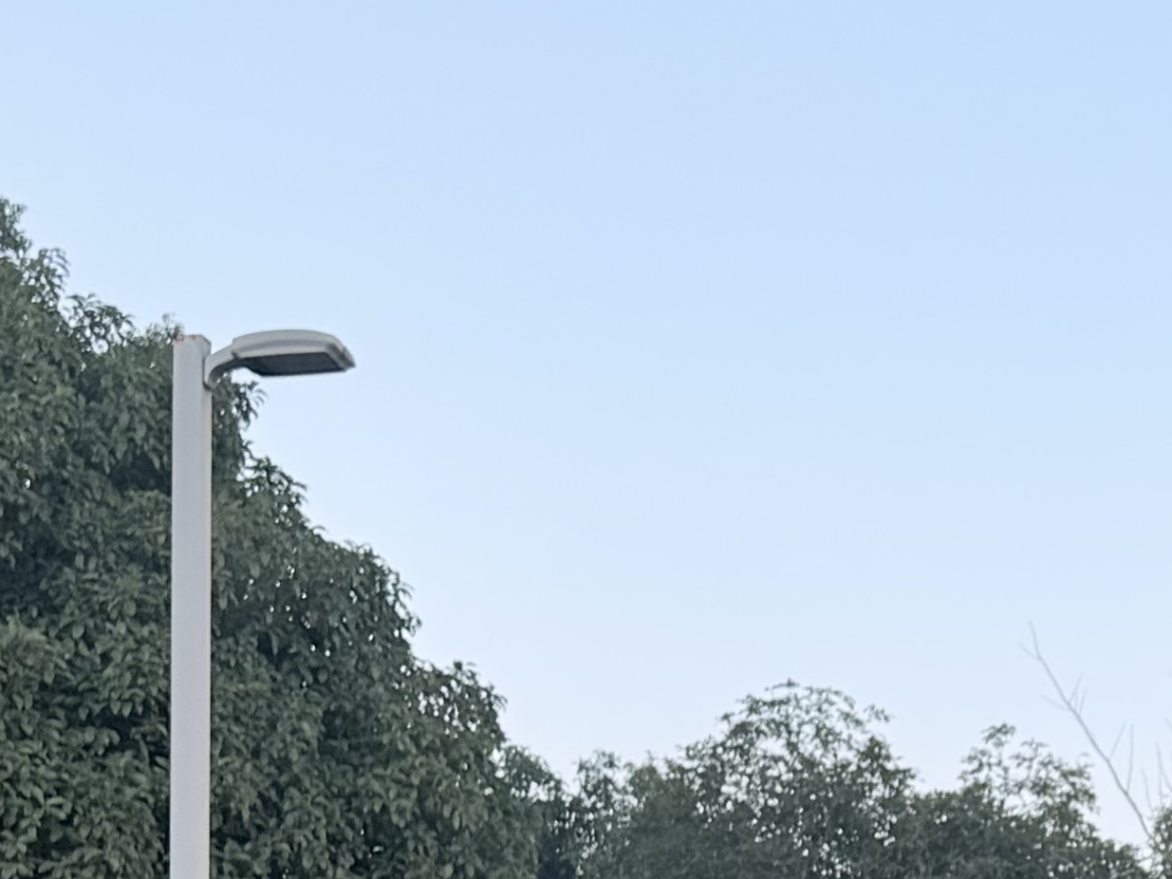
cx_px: 1235
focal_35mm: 111
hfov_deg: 17.2
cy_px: 1300
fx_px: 3758
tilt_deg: -0.1
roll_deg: +0.0
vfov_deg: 12.7
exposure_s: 1/2525
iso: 80
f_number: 1.78
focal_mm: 6.76
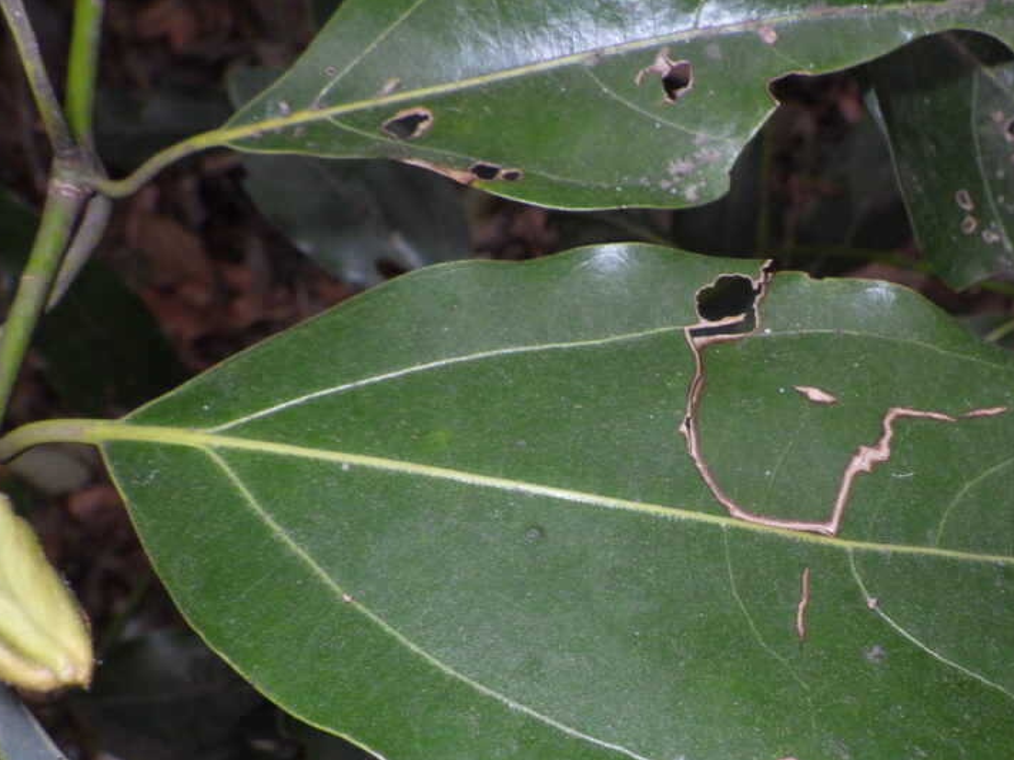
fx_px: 1435
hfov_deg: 38.3
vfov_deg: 29.5
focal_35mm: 49
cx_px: 707
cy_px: 476
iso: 400
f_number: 4.6
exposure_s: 1/50
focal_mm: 6.1
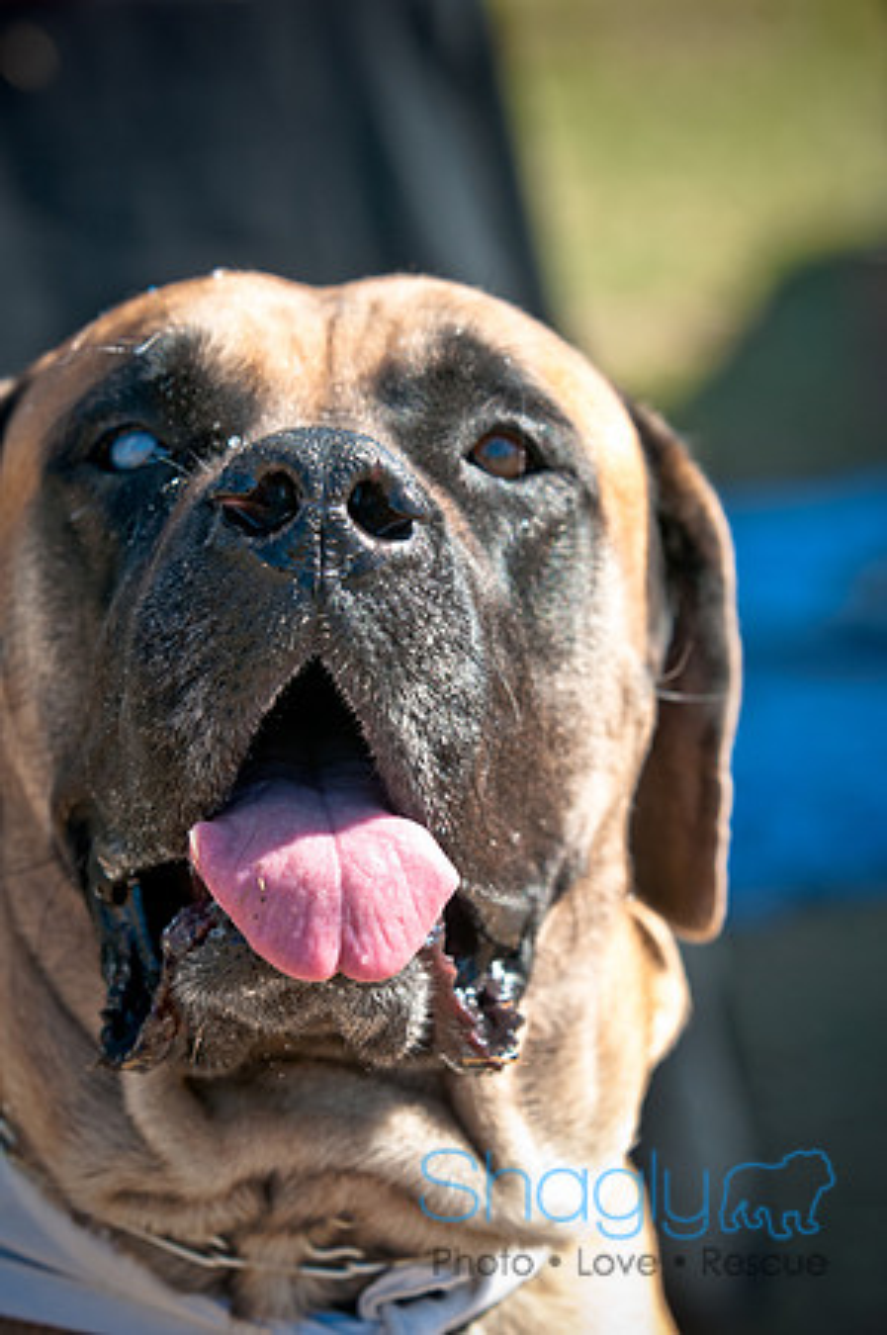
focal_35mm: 150
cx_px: 444
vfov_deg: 13.7
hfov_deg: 9.1
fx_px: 5556
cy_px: 668
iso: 200
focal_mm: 100
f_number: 5
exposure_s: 1/400
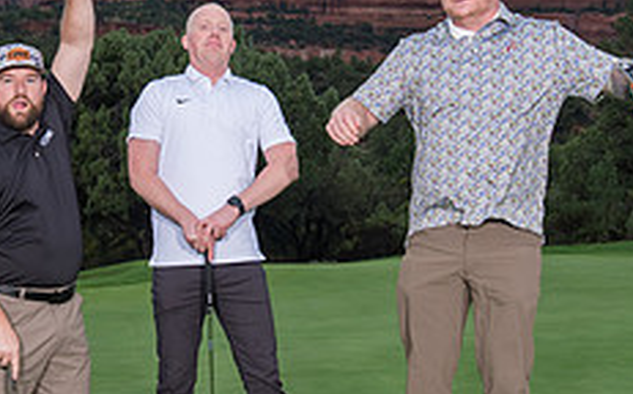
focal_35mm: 77
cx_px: 170
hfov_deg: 26.5
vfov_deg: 16.8
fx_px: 1327
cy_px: 293
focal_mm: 24
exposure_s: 1/320
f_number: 5
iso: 320
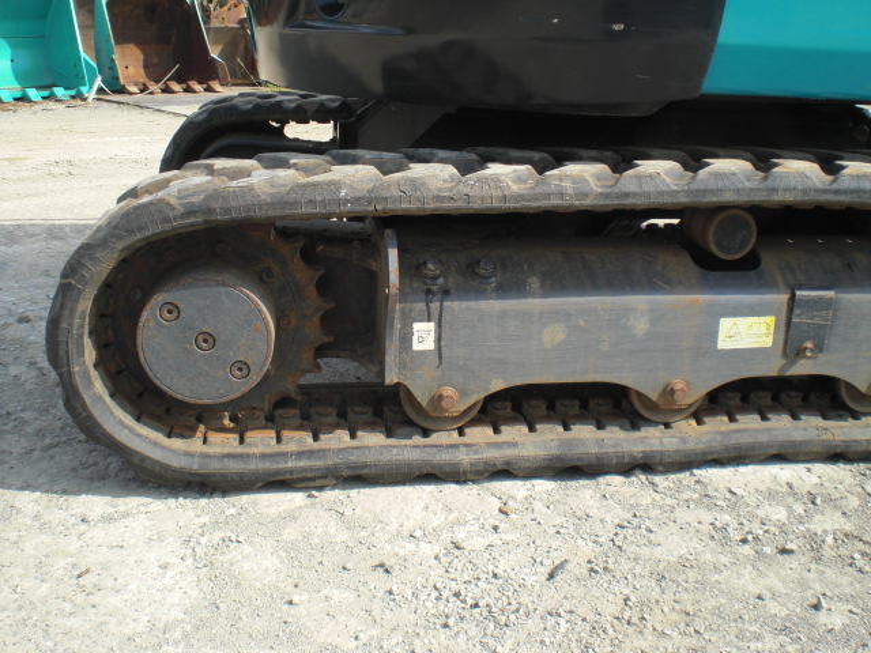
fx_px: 956
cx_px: 436
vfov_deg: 37.7
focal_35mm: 38
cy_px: 326
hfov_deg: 49.0
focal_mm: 6.3
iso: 64
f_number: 5.6
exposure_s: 1/200
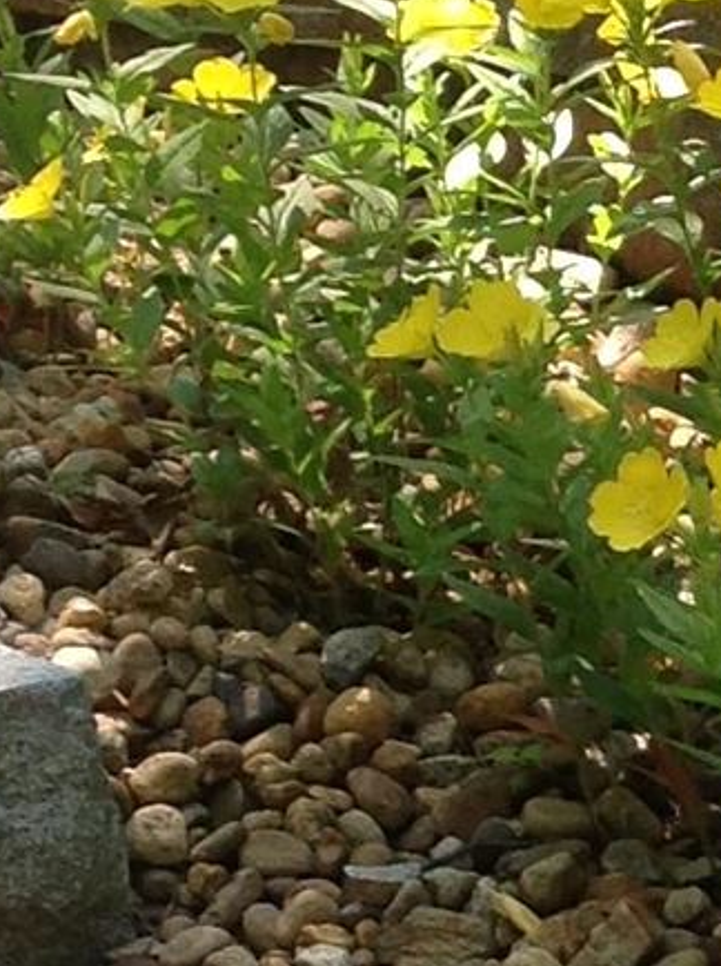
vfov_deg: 10.3
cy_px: 1373
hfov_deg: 7.7
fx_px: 5181
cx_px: 1315
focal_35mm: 186
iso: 50
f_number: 2.4
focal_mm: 4.28
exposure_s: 1/315
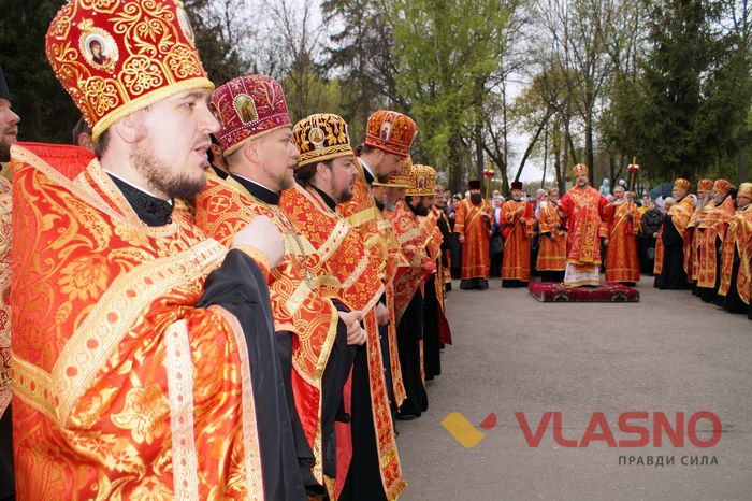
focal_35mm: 30
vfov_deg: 43.6
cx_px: 376
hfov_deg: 62.0
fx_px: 626
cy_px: 250
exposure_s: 1/60
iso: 100
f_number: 4
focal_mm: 20
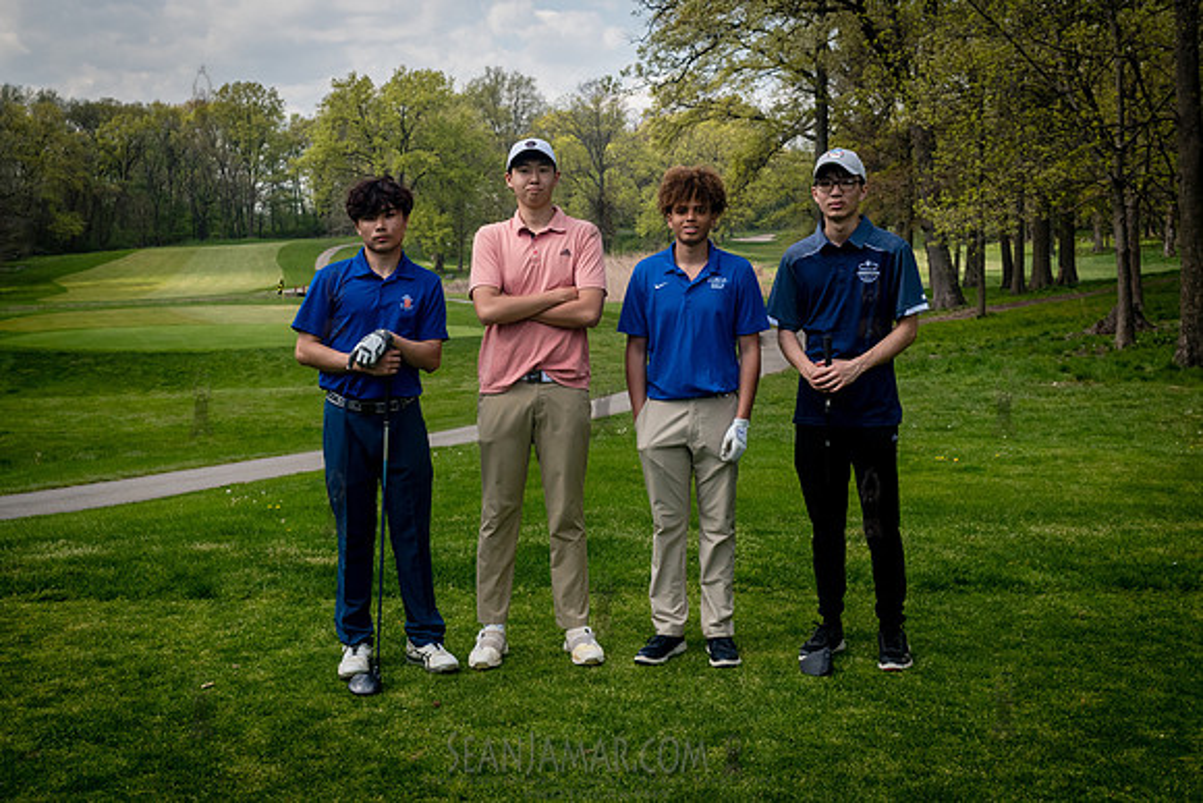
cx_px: 596
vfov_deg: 31.0
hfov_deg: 45.3
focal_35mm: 43
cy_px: 325
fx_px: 1441
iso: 800
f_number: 7.1
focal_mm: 35
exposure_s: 1/1600
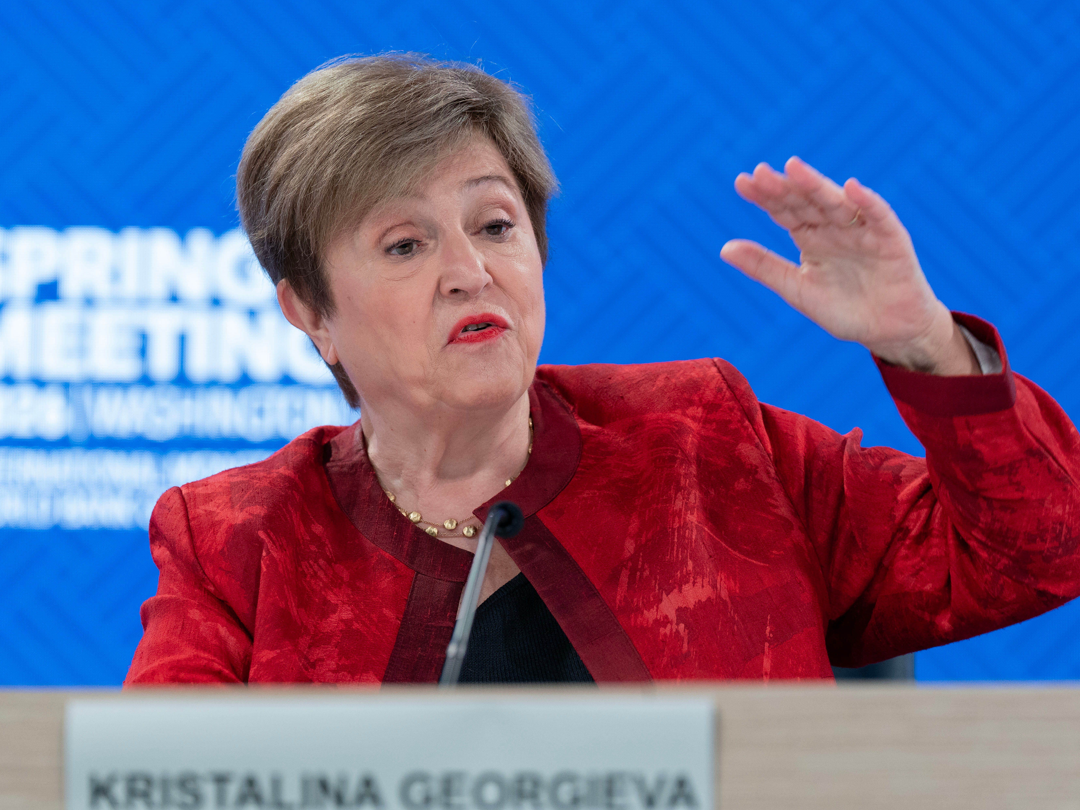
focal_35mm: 193
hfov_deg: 10.2
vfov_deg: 7.7
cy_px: 405
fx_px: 6021
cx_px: 489
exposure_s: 1/320
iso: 1600
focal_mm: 178
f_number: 3.5
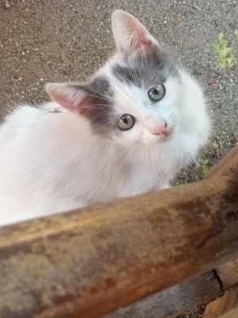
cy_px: 127
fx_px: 936
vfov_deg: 19.2
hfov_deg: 14.5
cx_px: 94
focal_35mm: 102
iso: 460
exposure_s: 1/33.3
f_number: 1.7
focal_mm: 5.24
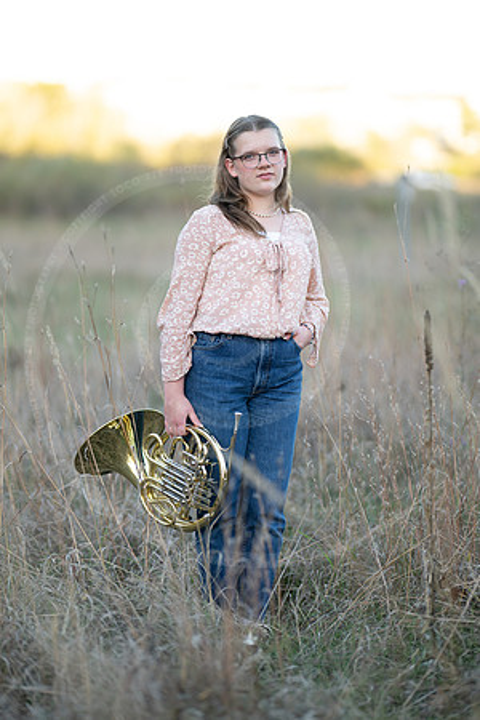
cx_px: 240
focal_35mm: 85
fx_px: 1700
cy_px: 360
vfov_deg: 23.9
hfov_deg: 16.1
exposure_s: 1/800
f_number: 1.3
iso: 160
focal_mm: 85
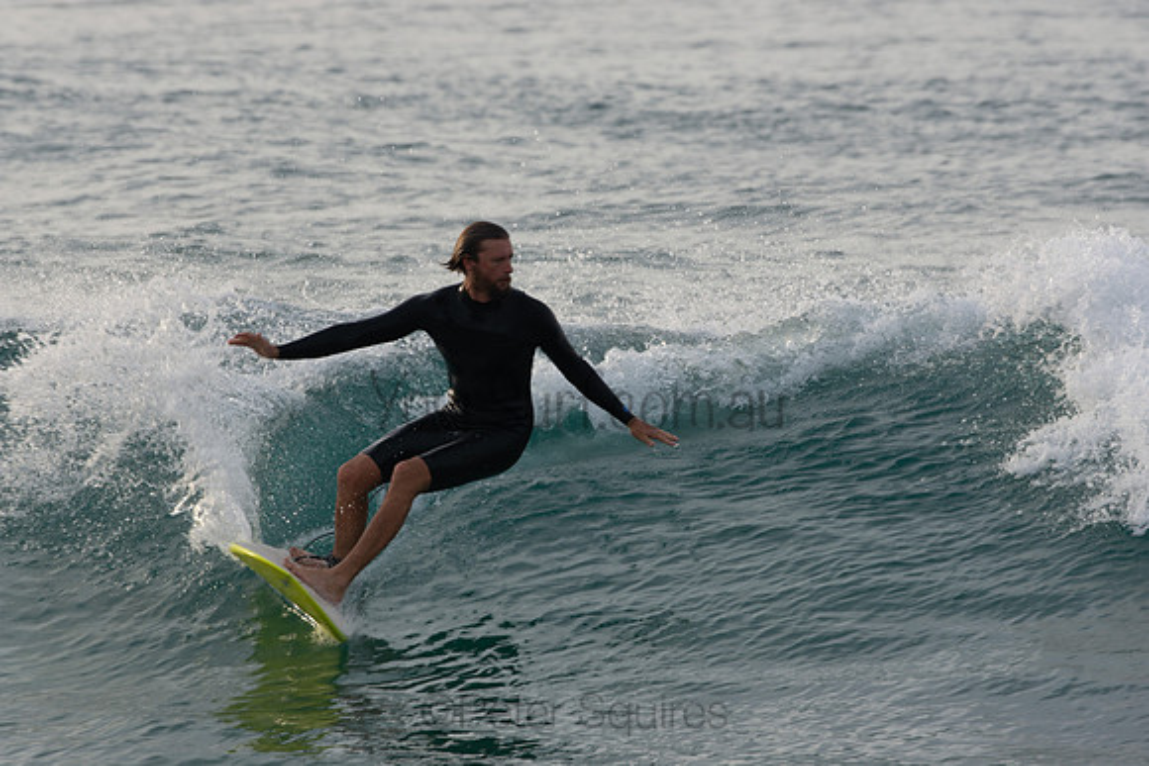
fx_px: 16759
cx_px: 574
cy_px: 383
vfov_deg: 2.6
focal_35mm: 525
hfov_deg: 3.9
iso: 100
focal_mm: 350
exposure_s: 1/200
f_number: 7.1
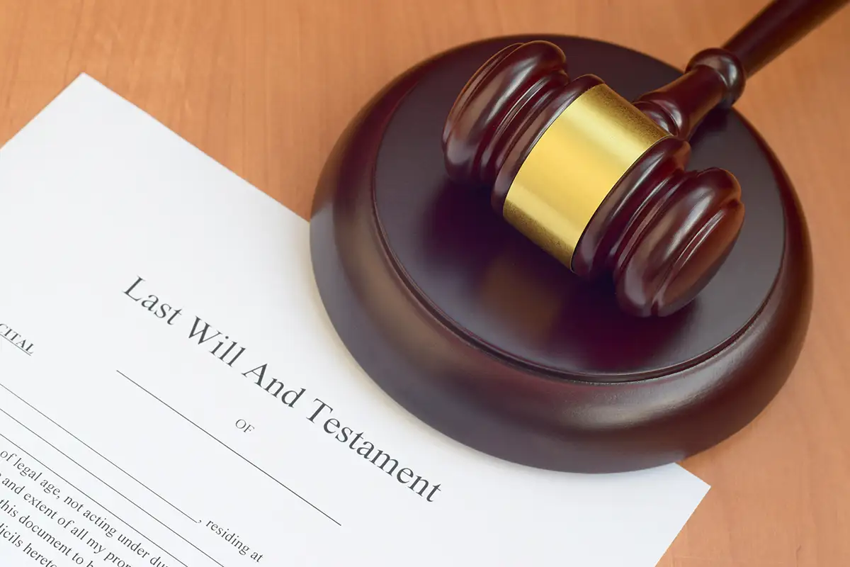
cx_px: 425
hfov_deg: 27.0
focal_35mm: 75
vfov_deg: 18.2
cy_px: 284
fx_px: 1771
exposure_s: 1/13
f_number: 9
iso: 100
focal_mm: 50
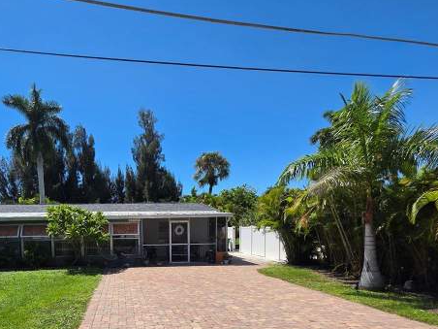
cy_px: 255
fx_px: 291
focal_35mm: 23
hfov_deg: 71.9
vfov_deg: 55.4
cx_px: 149
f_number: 1.9
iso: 40
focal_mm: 2.2
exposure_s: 1/2679
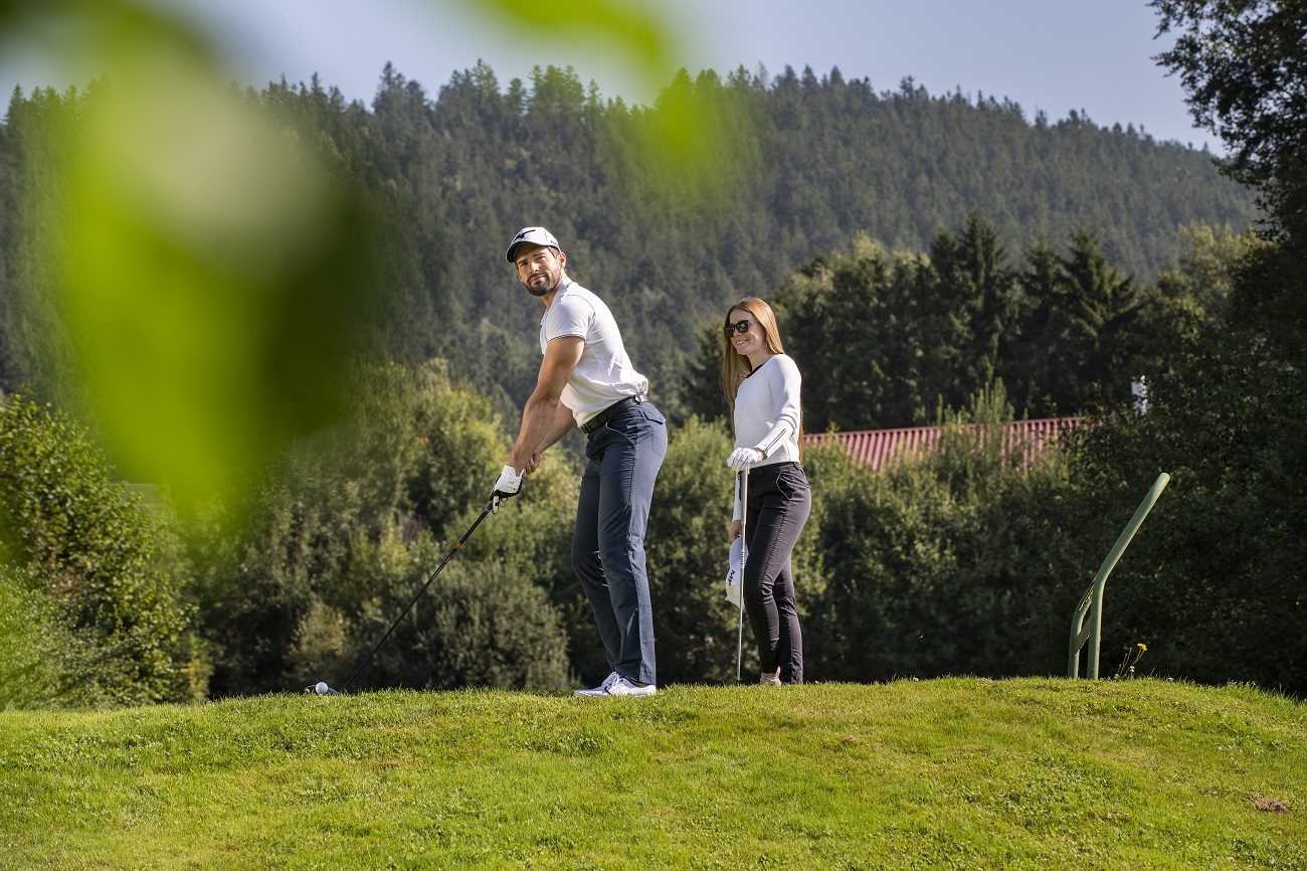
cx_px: 654
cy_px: 436
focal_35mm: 120
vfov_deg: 11.4
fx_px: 4355
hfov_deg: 17.1
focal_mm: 120
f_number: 8
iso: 200
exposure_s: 1/320
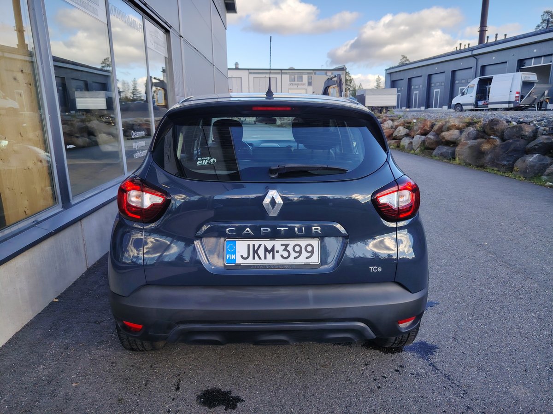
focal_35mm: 24
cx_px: 276
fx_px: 383
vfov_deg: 56.8
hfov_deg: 71.6
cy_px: 207
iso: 100
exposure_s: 1/289
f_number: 1.75
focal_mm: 5.25
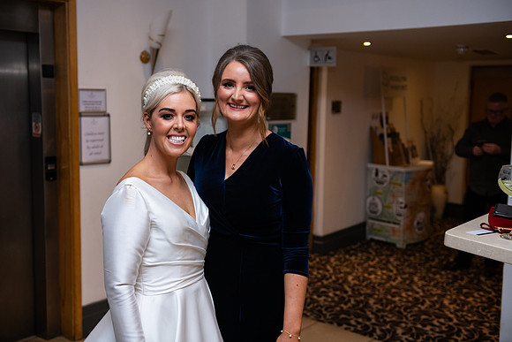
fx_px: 597
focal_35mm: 42
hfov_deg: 46.4
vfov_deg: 31.9
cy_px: 171
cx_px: 256
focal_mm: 42
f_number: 3.5
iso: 640
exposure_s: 1/160
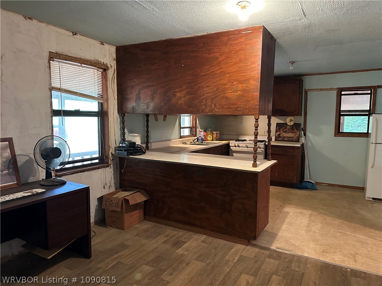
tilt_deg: -5.3
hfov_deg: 71.6
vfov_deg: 56.8
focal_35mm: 24
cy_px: 143
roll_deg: +0.0
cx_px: 191
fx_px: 265
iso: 800
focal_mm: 6.86
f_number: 1.78
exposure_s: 1/40
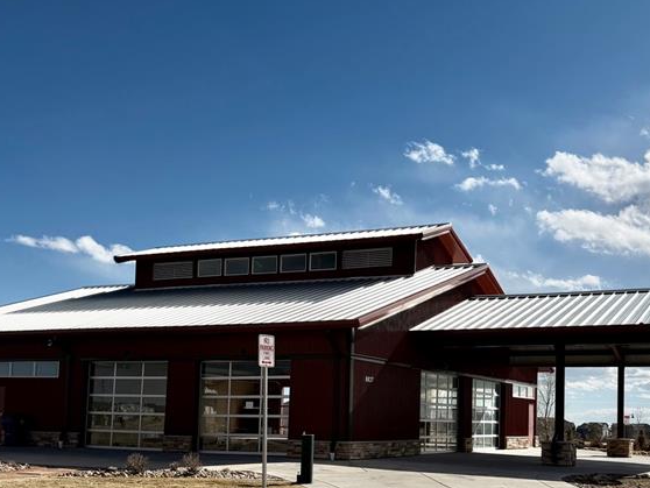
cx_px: 397
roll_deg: -1.7
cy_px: 369
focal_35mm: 44
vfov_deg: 32.3
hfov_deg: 42.7
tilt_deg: +2.8
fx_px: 827
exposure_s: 1/11905
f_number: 1.78
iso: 80
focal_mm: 6.76
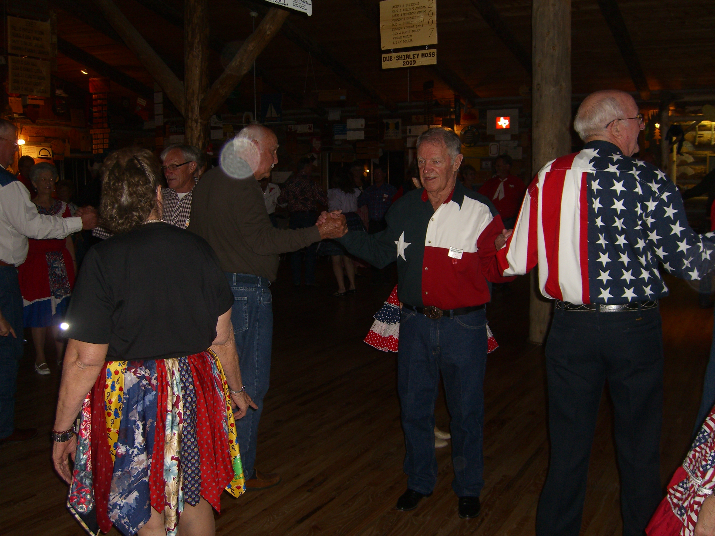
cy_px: 268
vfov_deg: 37.7
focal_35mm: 38
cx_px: 358
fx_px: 785
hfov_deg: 49.0
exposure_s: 1/60
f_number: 2.8
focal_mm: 7.9
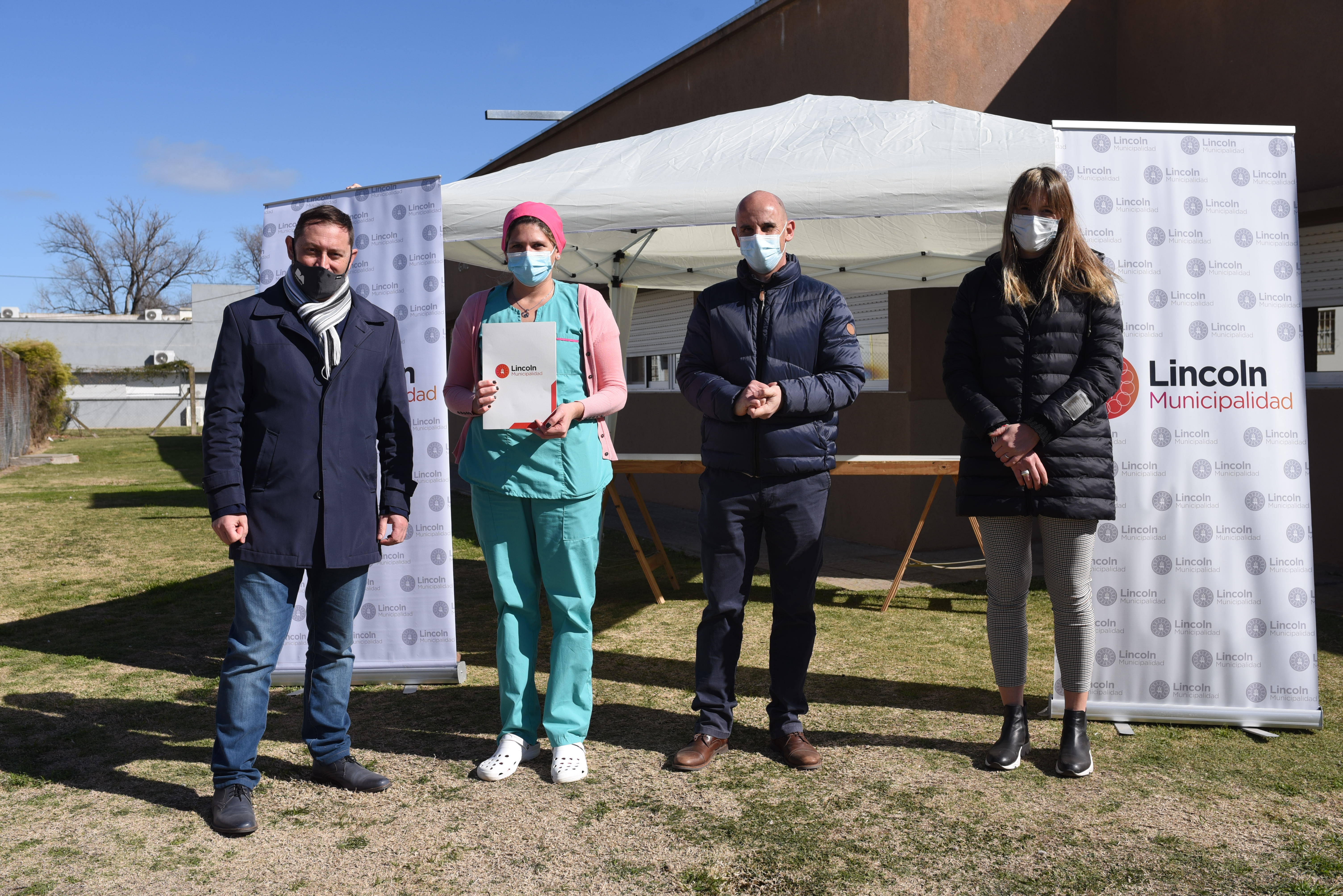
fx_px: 1306
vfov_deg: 37.9
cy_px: 448
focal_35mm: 35
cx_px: 672
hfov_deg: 54.4
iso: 200
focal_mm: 35
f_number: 8
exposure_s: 1/800
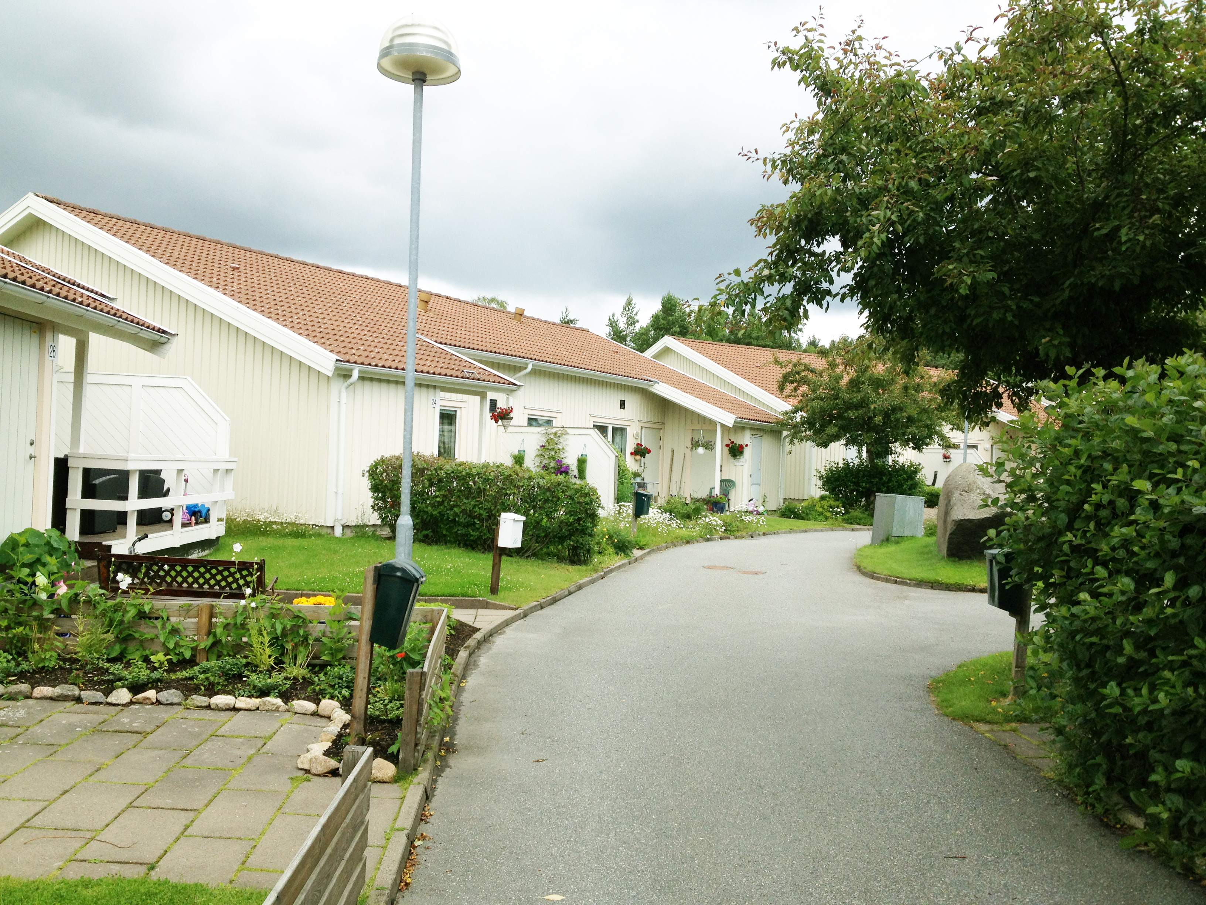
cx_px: 603
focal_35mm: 35
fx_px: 1219
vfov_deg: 40.7
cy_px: 452
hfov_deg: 52.6
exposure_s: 1/736
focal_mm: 4.28
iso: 50
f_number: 2.4
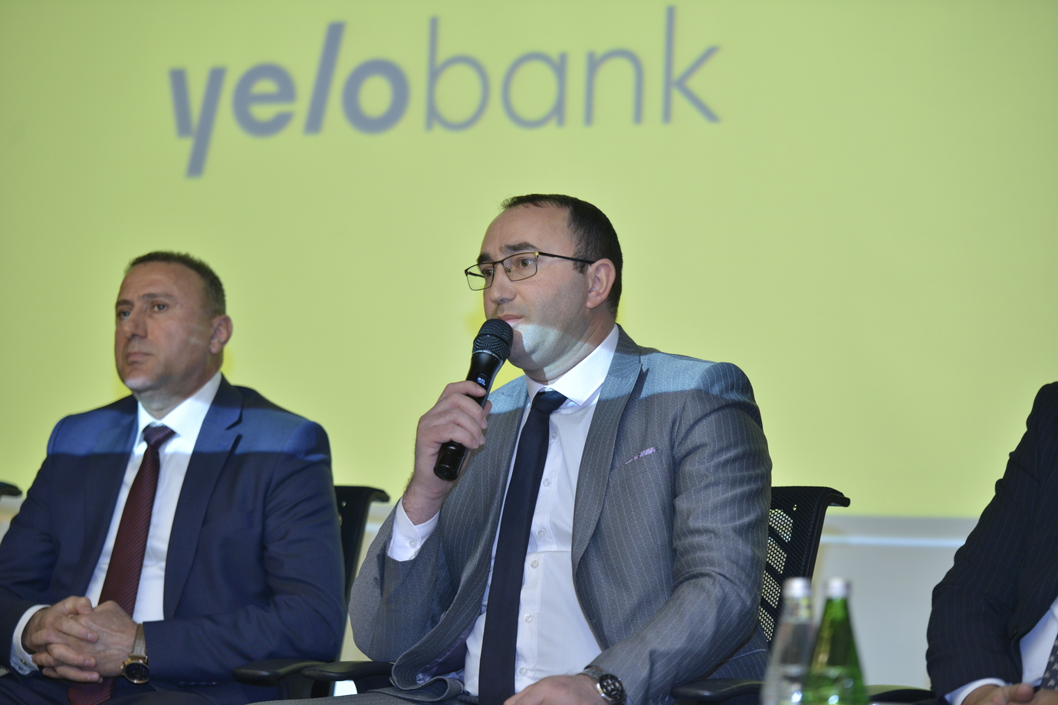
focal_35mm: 110
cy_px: 352
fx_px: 3233
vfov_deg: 12.5
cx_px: 529
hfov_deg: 18.6
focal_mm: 110
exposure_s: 1/100
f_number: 2.8
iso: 1000
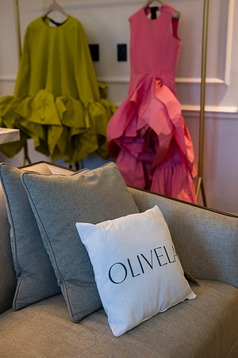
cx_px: 119
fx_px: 416
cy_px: 179
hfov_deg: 31.9
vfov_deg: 46.4
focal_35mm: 42
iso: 1400
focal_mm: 42
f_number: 3.2
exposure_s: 1/125
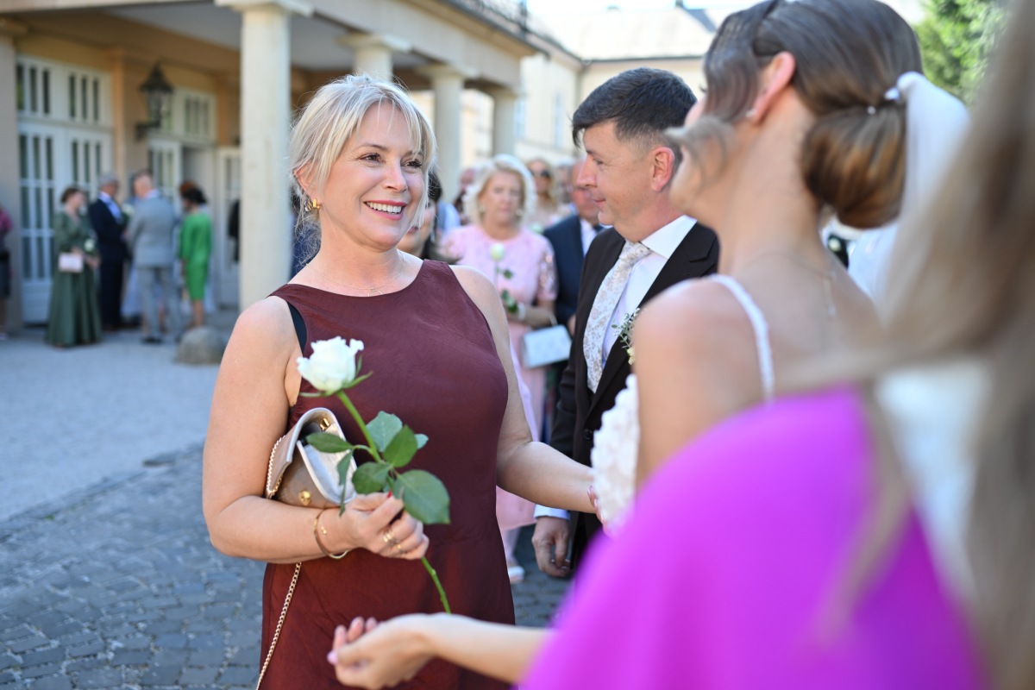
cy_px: 345
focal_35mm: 35
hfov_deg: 54.4
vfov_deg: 37.9
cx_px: 518
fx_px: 1006
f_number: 2.2
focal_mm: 35
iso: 125
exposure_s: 1/500
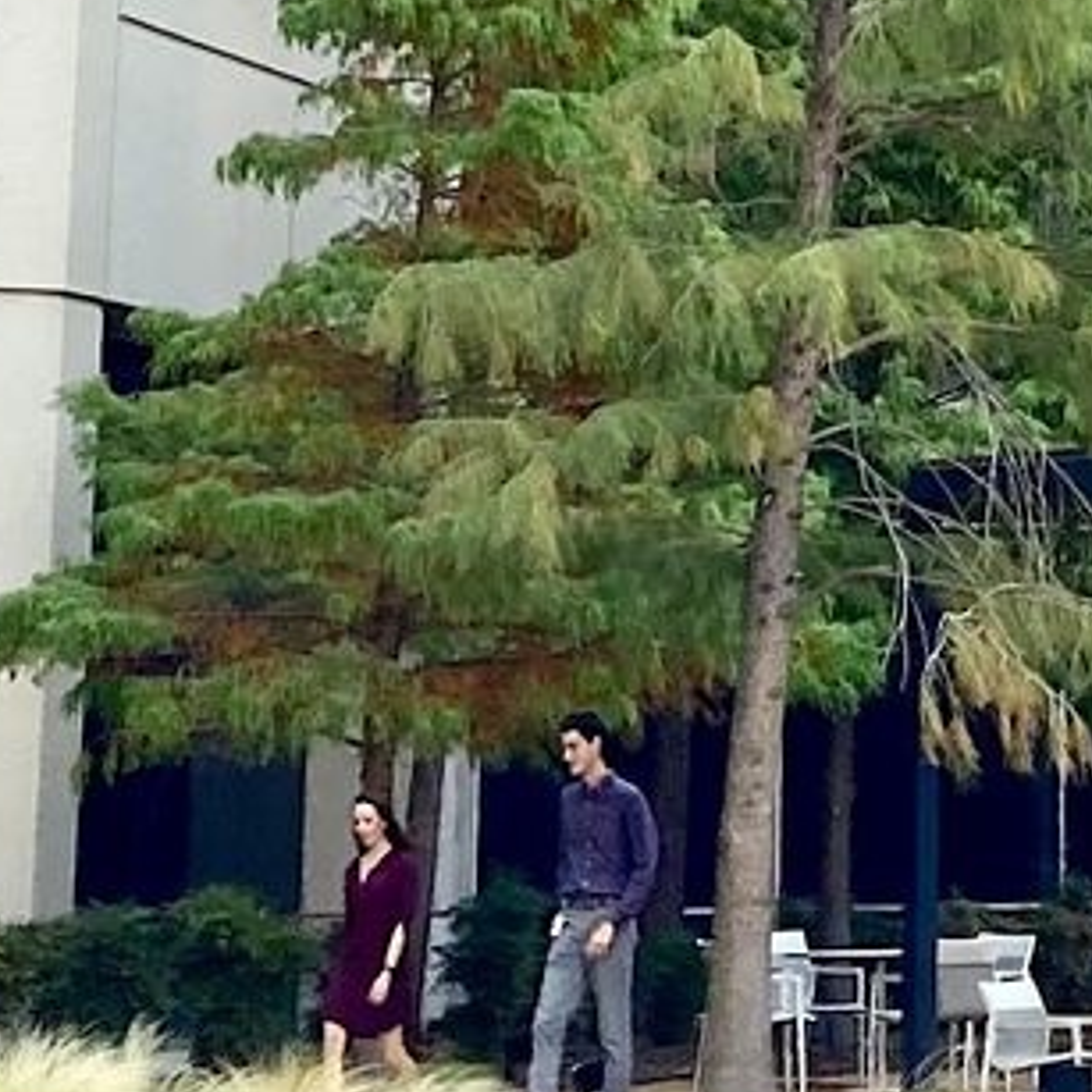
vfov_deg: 9.8
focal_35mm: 165
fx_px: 5889
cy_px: -1138
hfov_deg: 10.4
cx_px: 1256
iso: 20
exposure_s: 1/407
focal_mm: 3.99
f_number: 1.8
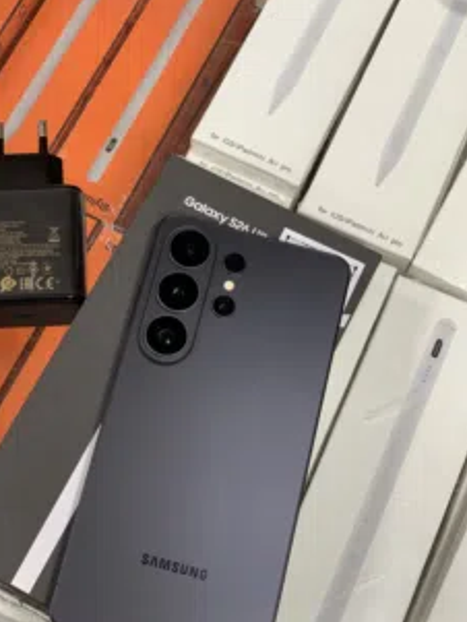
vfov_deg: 28.1
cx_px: 174
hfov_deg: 21.3
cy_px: 269
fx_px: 1240
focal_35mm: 69
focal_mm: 6
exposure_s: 1/50
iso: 64
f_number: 2.4
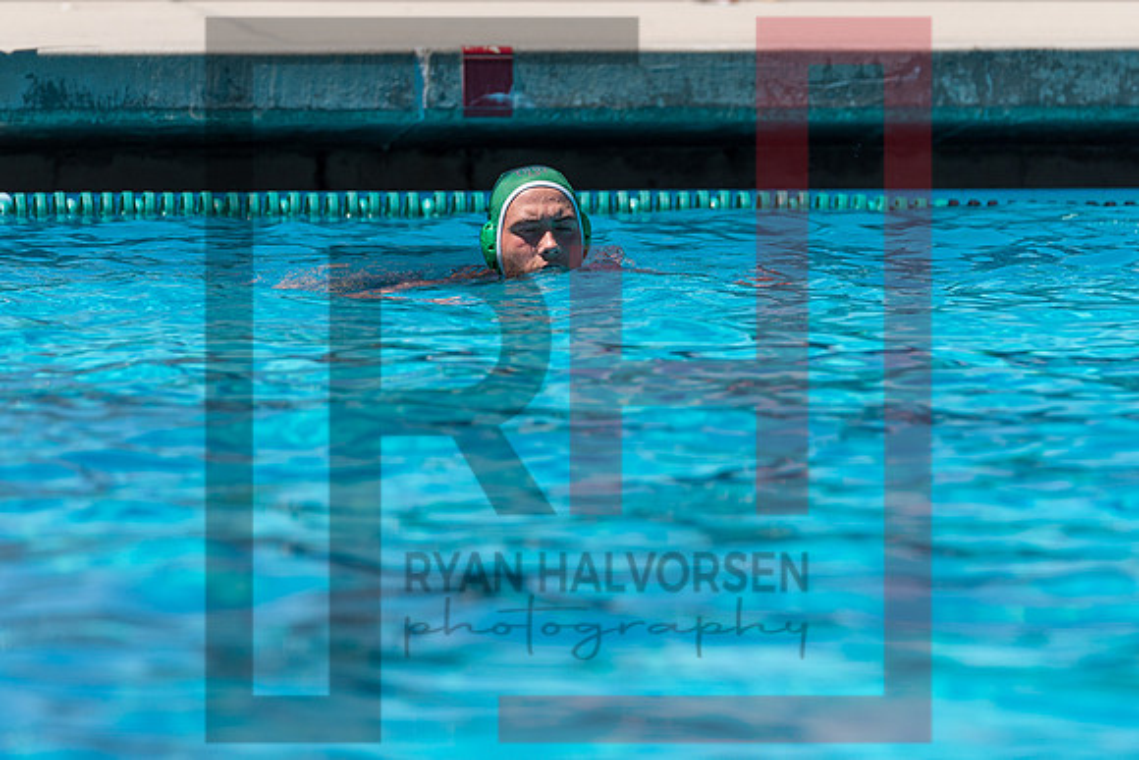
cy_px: 268
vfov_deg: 4.1
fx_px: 10497
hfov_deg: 6.2
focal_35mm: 332
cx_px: 569
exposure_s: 1/2000
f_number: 3.5
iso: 100
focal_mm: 200
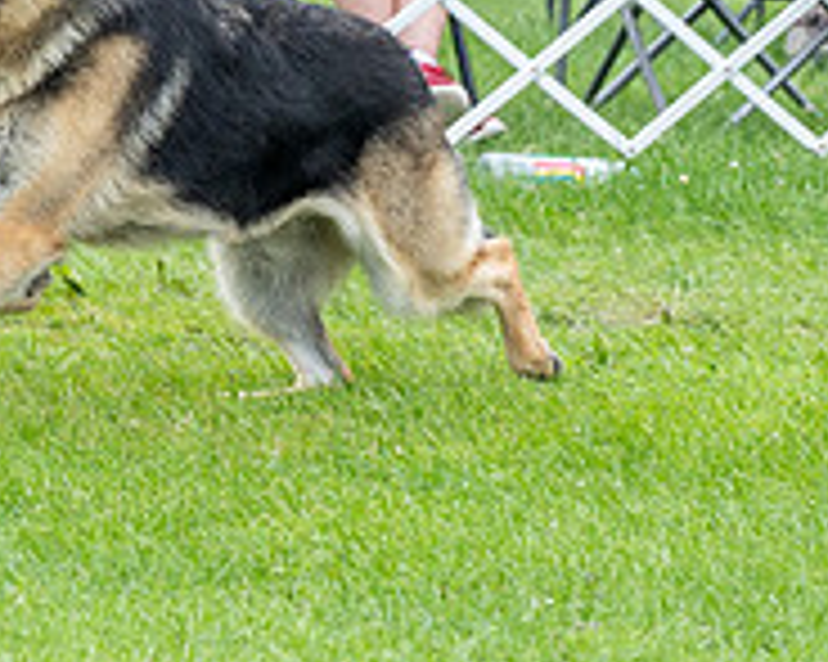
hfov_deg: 3.6
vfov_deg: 2.9
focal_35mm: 535
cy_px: -167
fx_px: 13104
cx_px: 155
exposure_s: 1/800
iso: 400
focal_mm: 148
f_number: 5
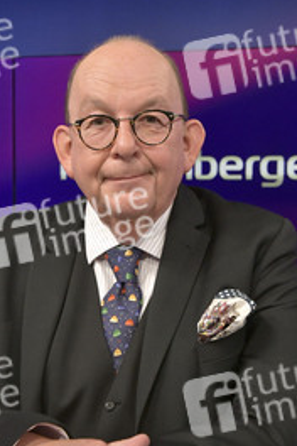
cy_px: 313
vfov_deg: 36.9
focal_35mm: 53
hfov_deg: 25.5
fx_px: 656
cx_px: 116
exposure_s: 1/250
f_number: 6.3
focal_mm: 35
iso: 2500
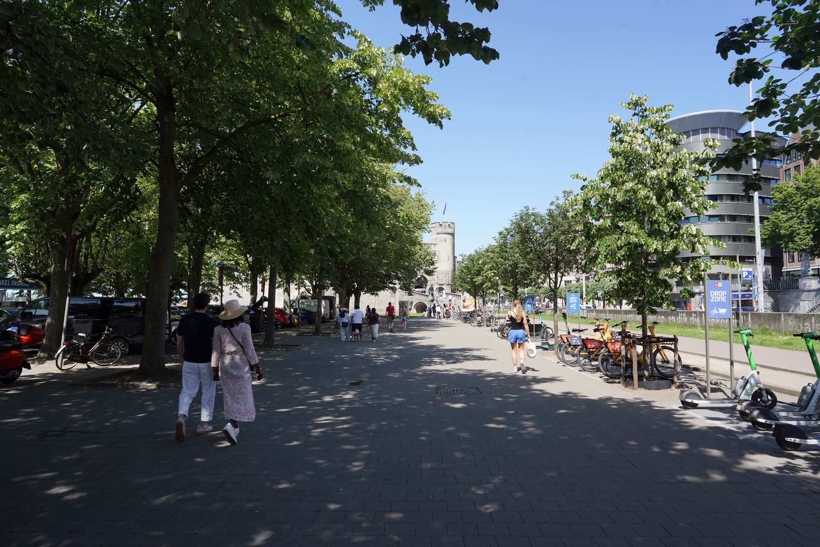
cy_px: 274
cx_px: 410
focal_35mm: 24
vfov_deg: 53.1
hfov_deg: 73.7
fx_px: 547
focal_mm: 24
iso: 100
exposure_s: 1/100
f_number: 11
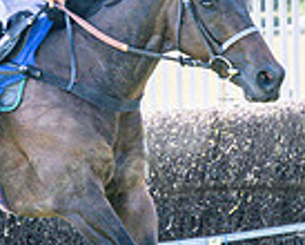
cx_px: -208
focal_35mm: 324
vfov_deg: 4.8
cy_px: 87
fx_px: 2929
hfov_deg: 5.9
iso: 200
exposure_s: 1/2000
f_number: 4
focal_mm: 70
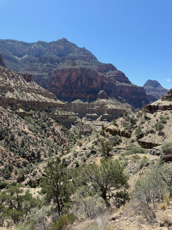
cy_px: 115
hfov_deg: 56.8
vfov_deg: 71.6
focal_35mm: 24
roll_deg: -1.0
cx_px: 86
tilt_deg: +1.0
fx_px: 159
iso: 80
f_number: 1.78
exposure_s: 1/2801
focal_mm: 6.76
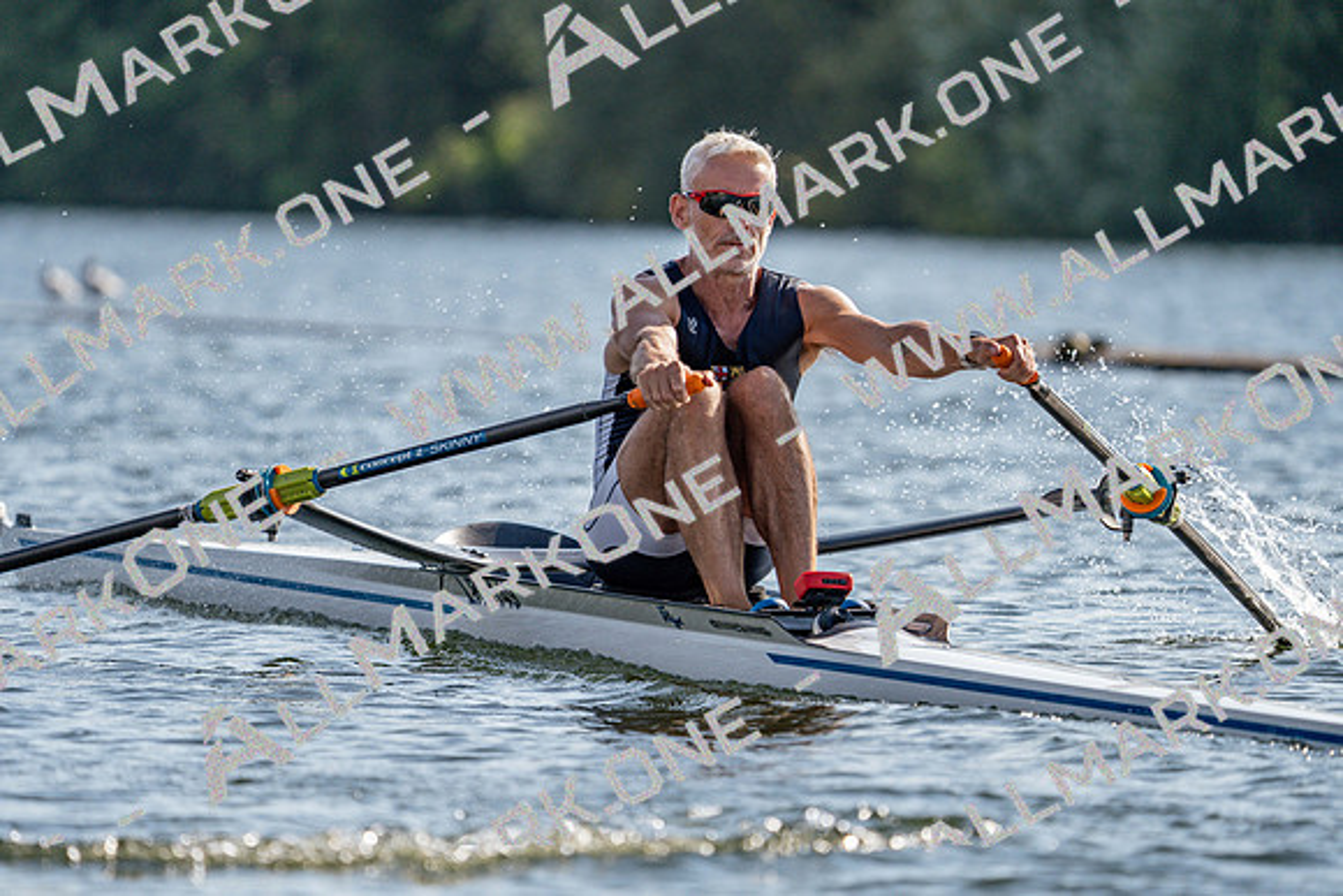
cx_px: 672
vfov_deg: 3.5
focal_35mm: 388
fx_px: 14477
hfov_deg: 5.3
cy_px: 448
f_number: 6.3
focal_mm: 388
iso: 250
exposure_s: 1/1600
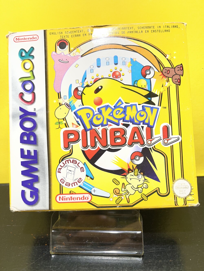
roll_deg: +1.9
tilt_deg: -23.5
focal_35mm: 26
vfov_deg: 67.3
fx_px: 204
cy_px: 136
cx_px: 102
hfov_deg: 53.1
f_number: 1.6
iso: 50
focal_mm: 5.1
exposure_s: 1/100
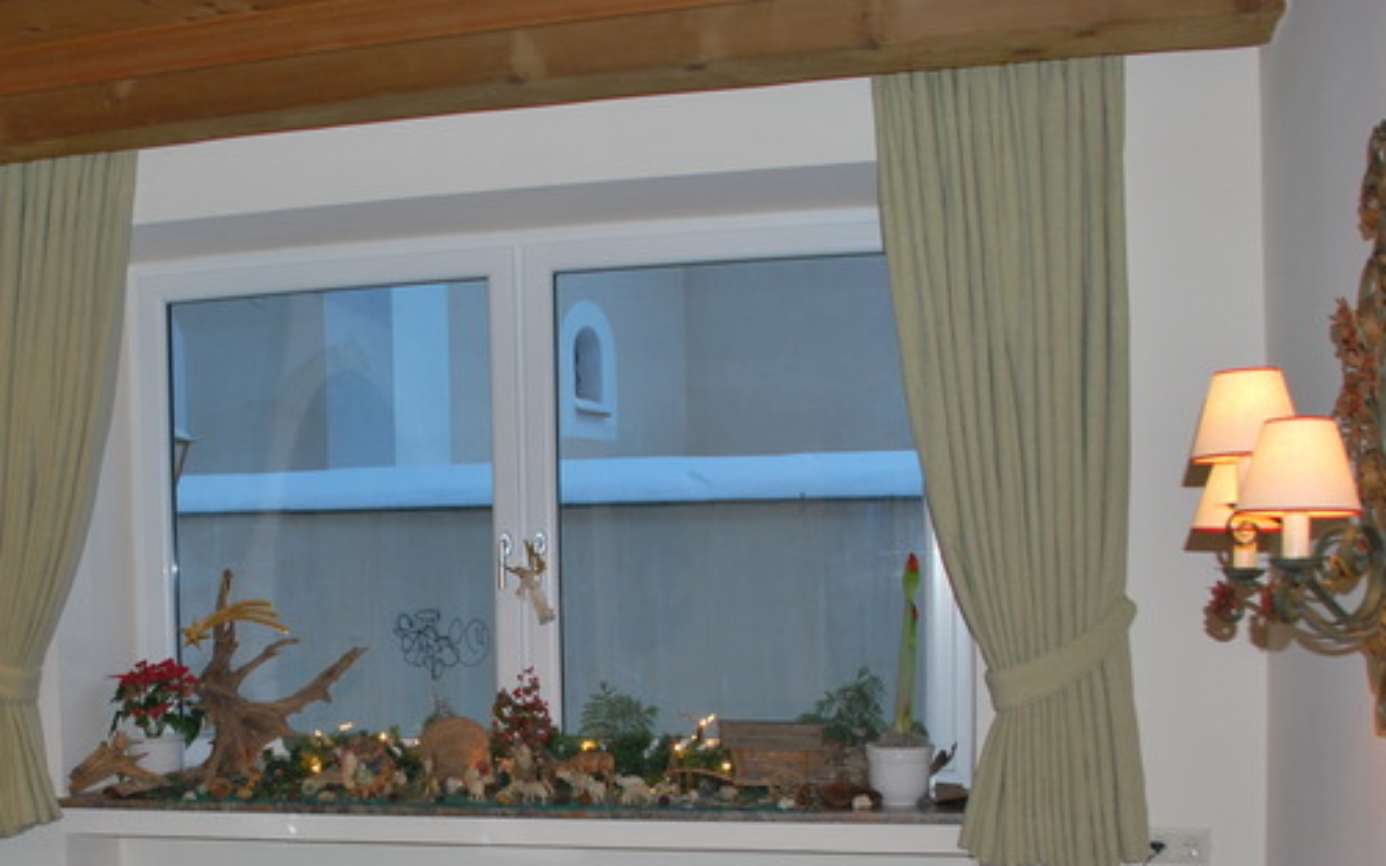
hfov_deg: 44.5
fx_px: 1662
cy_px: 725
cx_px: 448
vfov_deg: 28.4
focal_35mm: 44
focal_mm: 18
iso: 200
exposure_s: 1/60
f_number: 3.5
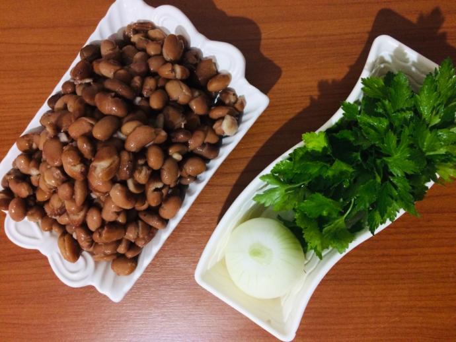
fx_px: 382
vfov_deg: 48.3
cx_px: 228
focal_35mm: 29
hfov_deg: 61.6
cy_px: 171
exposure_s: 1/17
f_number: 2.2
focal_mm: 4.15
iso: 320
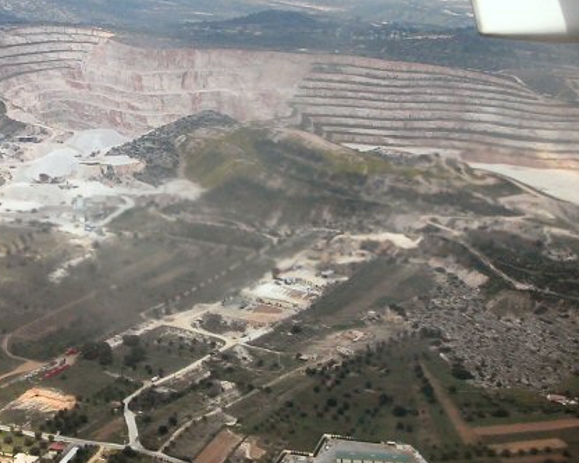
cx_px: 202
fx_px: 1491
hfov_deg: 21.9
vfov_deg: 17.7
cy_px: 210
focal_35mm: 87
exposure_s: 1/755
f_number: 3.4
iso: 100
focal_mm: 8.9
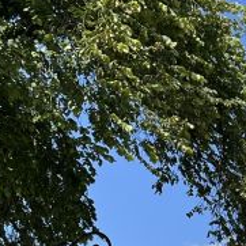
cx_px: 449
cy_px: 366
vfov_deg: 13.0
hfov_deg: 12.5
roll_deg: -1.0
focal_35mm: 127
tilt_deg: +11.7
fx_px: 1021
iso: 50
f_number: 1.5
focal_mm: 5.7
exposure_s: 1/4274
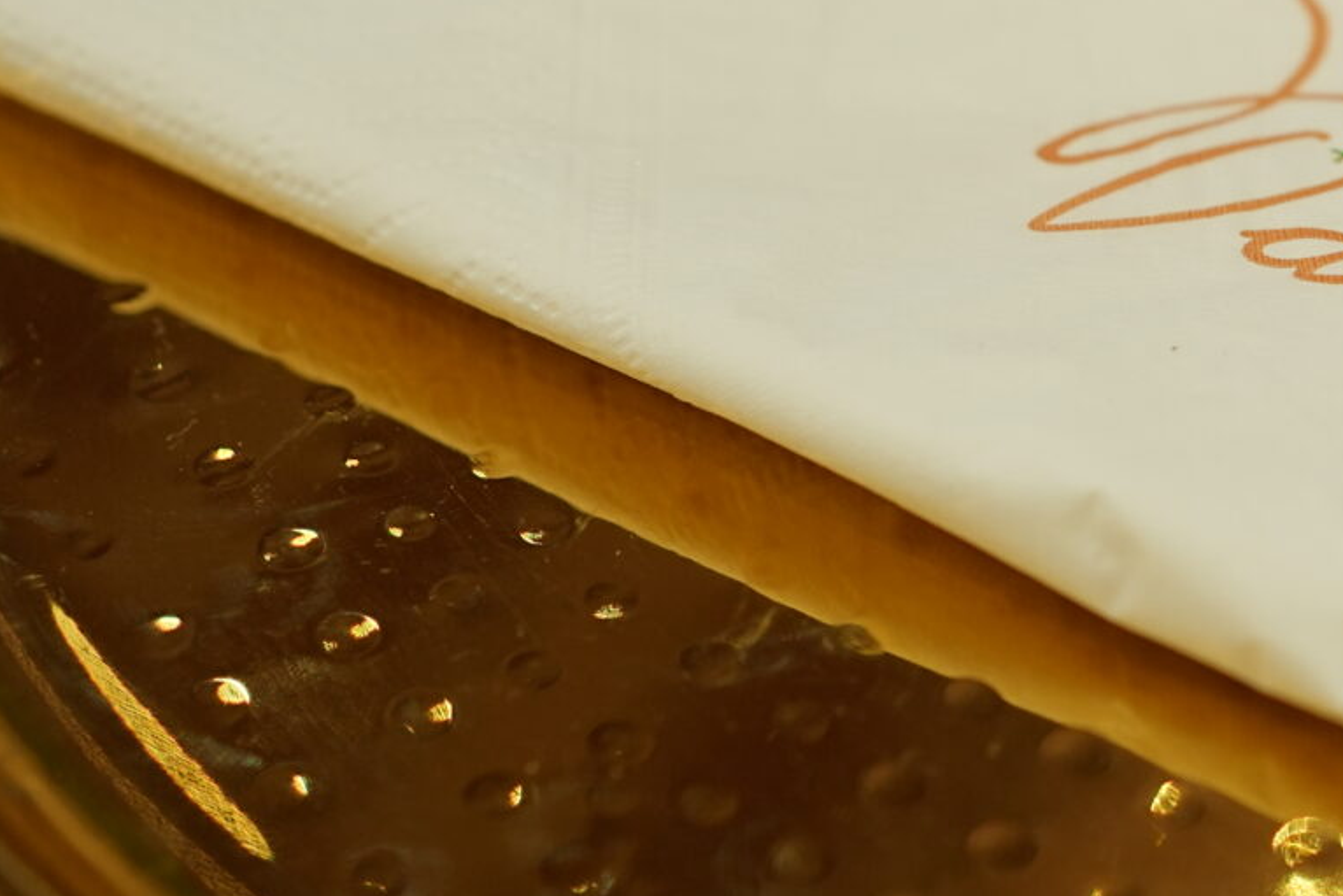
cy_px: -167
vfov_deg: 11.5
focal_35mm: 117
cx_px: 1650
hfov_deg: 16.7
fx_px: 4365
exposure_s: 1/125
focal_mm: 35
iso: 320
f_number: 3.2
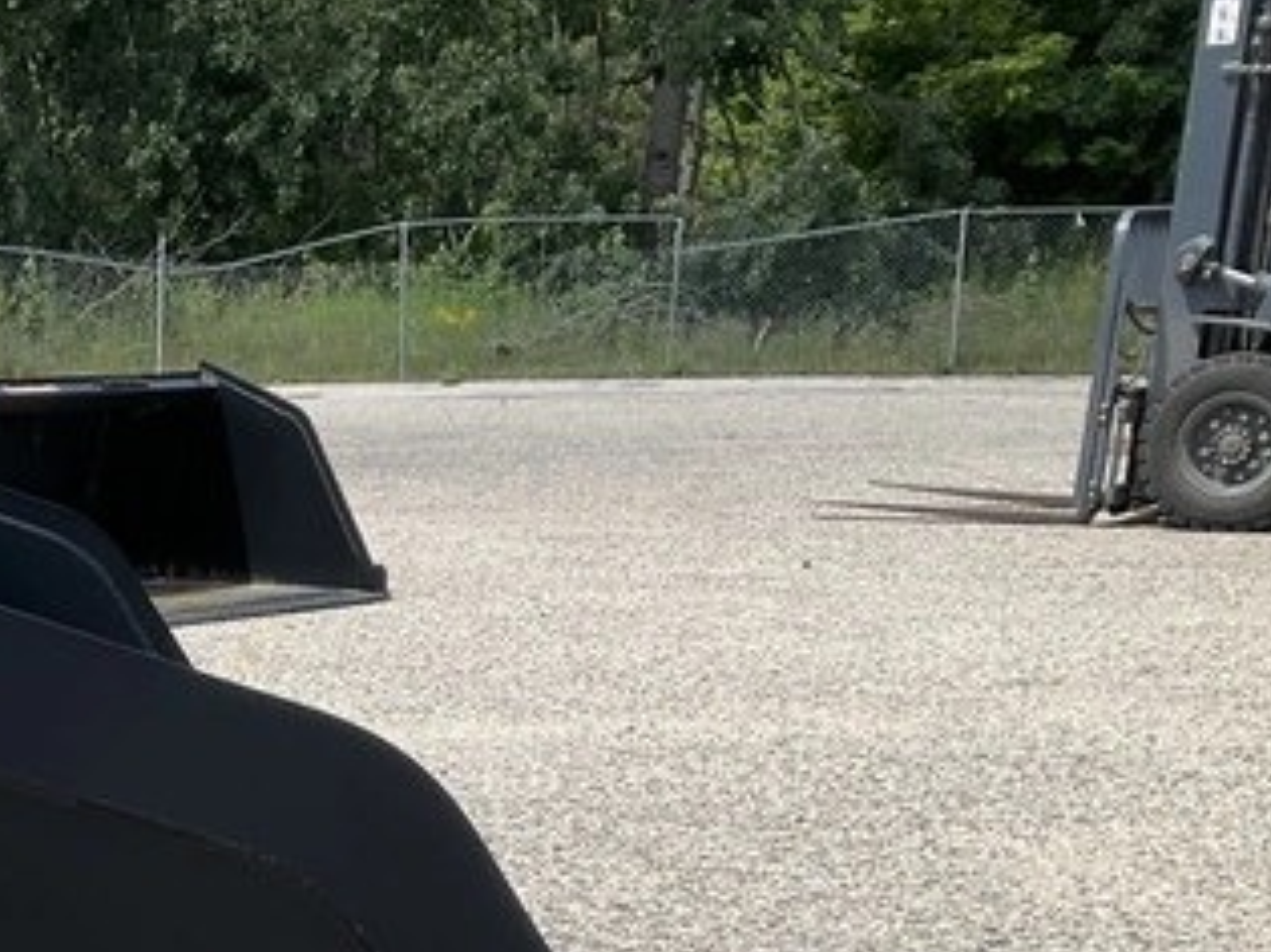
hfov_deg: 26.5
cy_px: 1119
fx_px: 2533
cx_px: -24
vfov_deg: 20.1
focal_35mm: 69
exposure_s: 1/1675
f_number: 1.8
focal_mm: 3
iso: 25
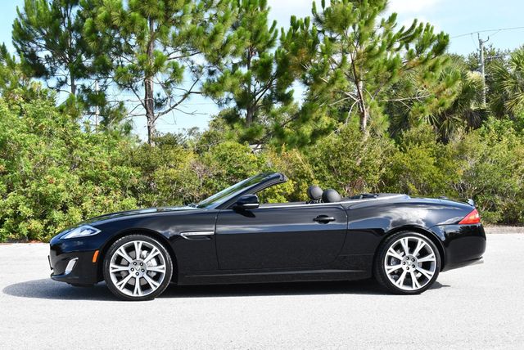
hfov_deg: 35.6
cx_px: 262
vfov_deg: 24.2
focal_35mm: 56
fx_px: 816
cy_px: 175
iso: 200
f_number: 7.1
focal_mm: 28
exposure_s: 1/250
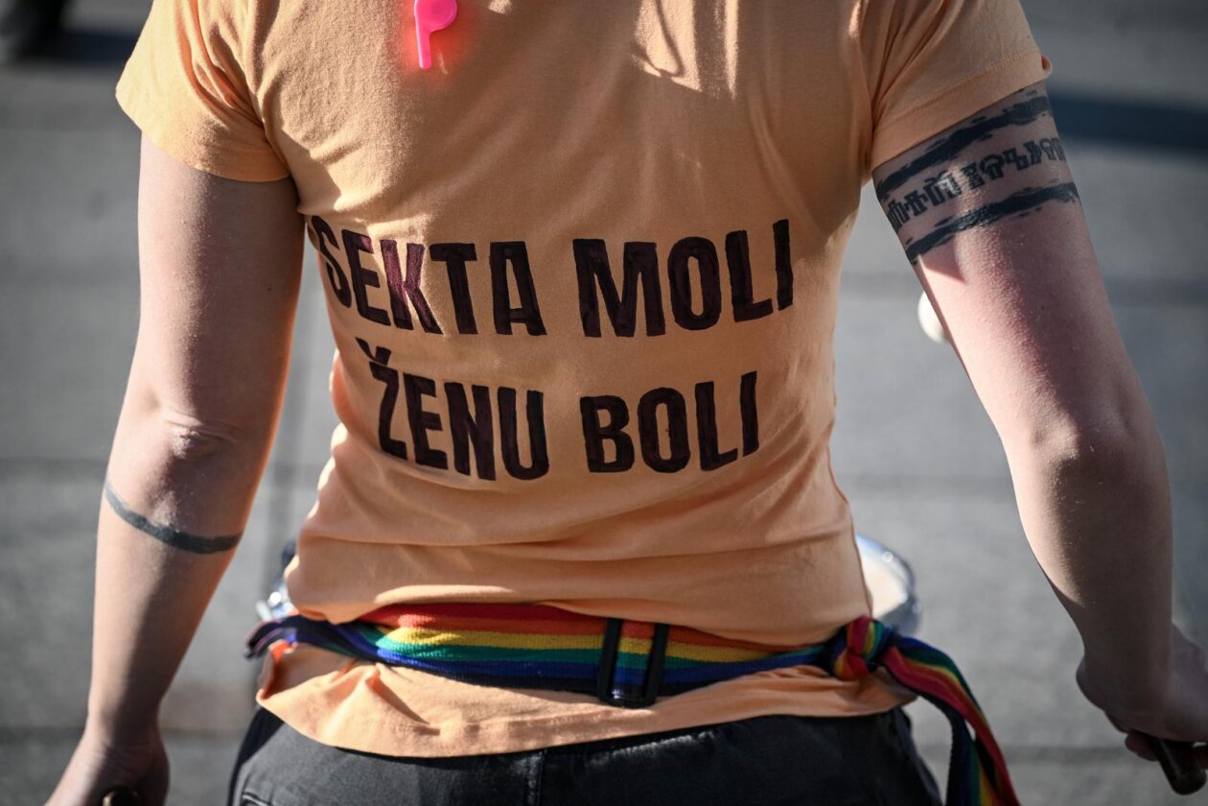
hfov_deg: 17.1
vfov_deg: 11.4
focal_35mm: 120
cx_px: 604
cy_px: 403
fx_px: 4026
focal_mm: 120
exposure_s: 1/2000
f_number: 4
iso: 400
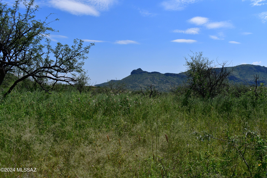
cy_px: 89
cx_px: 134
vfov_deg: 38.9
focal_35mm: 34
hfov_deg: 55.8
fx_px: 252
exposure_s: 1/1600
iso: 800
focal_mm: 23
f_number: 14
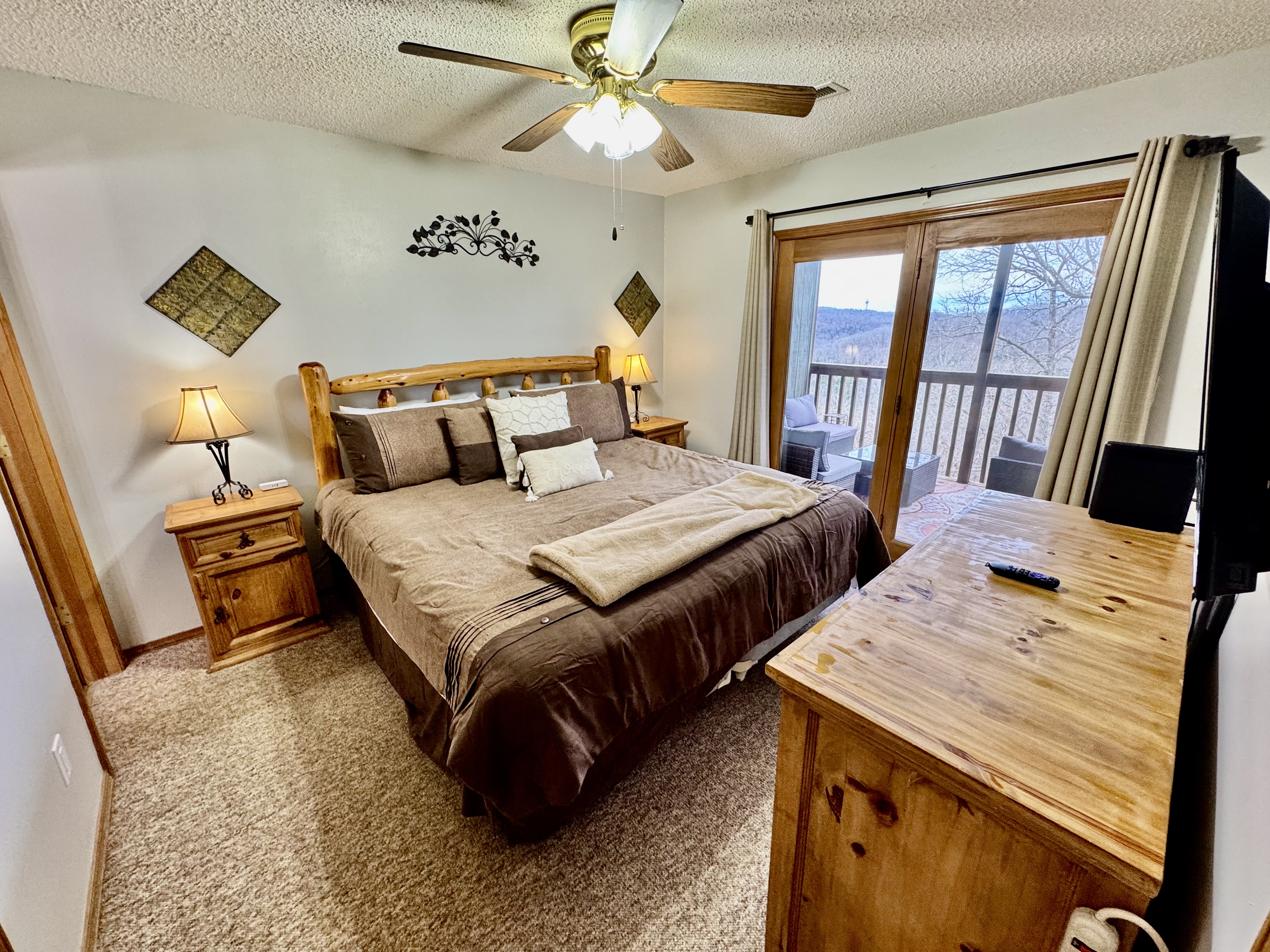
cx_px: 635
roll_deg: +0.2
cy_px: 476
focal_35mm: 14
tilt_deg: -17.2
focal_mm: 2.22
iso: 200
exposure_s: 1/120
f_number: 2.2
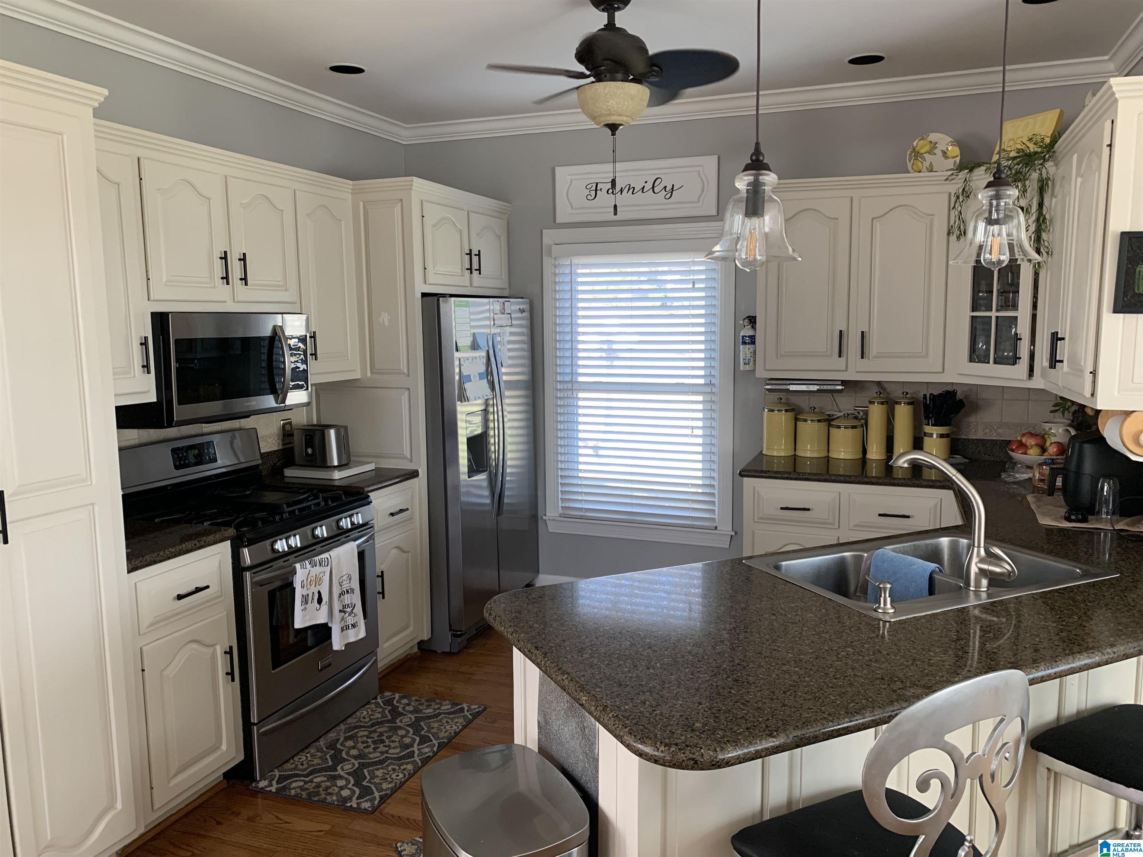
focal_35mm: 26
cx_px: 572
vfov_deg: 53.1
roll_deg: +0.7
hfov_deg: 67.3
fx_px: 859
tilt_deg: -5.4
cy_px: 428
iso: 125
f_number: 1.8
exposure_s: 1/60
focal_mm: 4.25
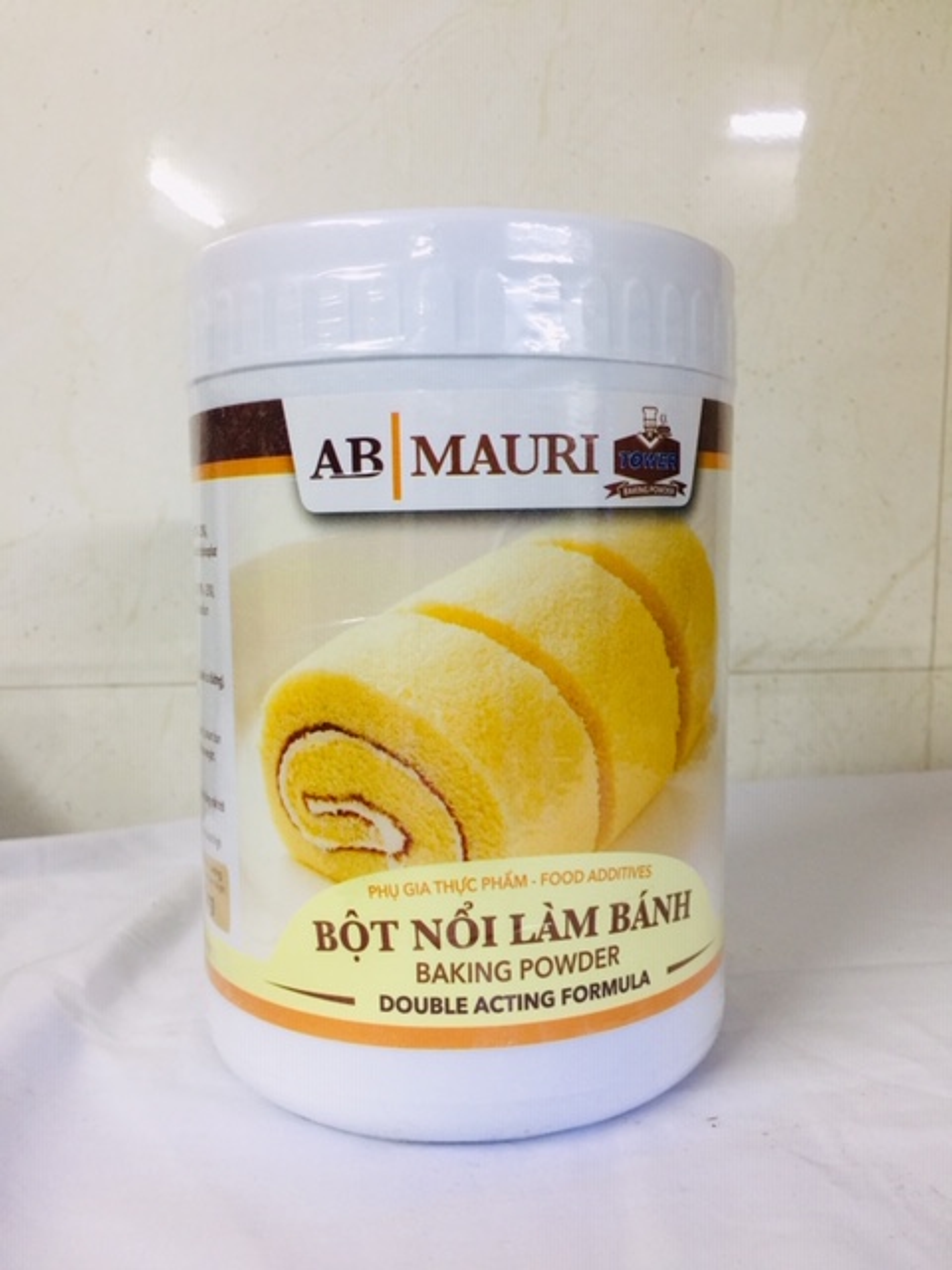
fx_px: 1063
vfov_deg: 61.7
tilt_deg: -9.5
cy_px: 635
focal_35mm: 29
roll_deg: +0.9
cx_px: 476
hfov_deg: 48.2
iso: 40
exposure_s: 1/17
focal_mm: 4.15
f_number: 2.2
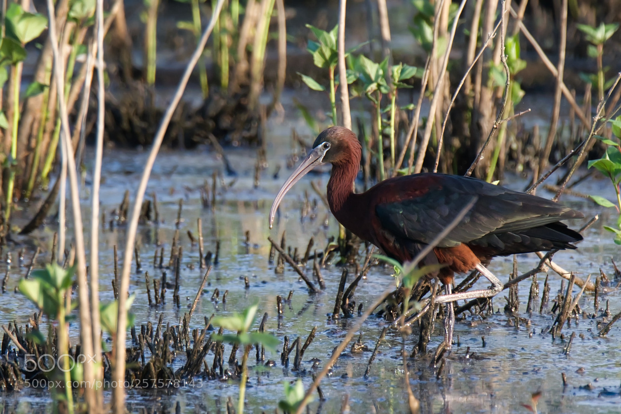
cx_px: 310
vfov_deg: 1.3
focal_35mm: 1050
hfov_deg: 2.0
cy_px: 207
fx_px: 18108
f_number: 9
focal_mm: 700
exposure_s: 1/1000
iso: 1600
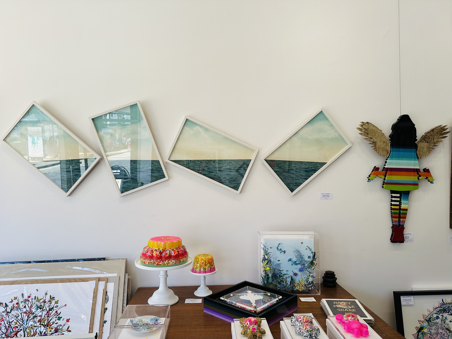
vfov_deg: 56.8
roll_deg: +0.9
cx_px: 226
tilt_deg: +0.3
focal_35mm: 24
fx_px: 313
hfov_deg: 71.6
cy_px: 170
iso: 80
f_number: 1.78
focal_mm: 6.86
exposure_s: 1/386
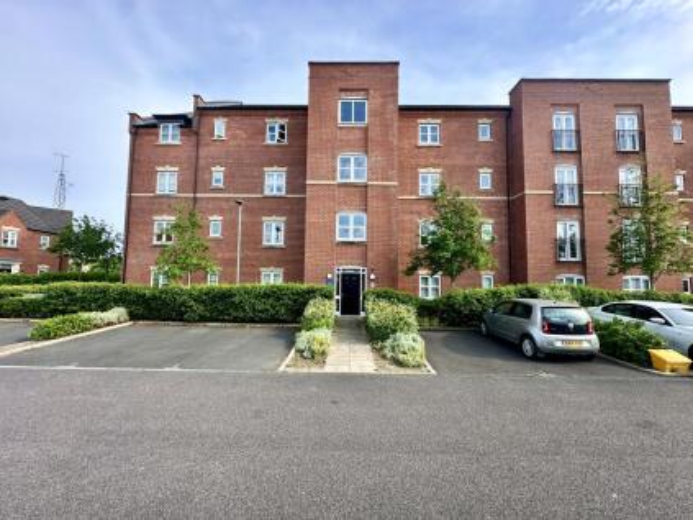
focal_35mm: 14
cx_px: 346
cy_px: 260
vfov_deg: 85.6
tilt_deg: +4.4
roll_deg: -0.8
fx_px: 280
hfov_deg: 102.1
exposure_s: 1/479
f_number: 2.2
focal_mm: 2.22
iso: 40
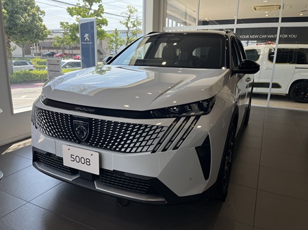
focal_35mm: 26
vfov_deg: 53.0
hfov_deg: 67.3
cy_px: 115
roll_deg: -1.0
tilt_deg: -14.7
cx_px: 154
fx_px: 231
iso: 50
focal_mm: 5.1
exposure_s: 1/737
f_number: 1.6
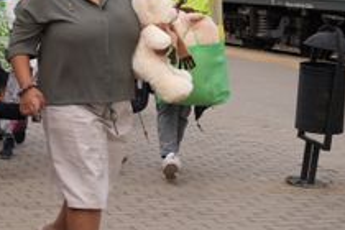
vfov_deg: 11.7
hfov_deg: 17.5
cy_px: -2
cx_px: 76
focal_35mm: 116
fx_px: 1112
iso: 100
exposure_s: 1/200
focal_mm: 35
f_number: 5.6
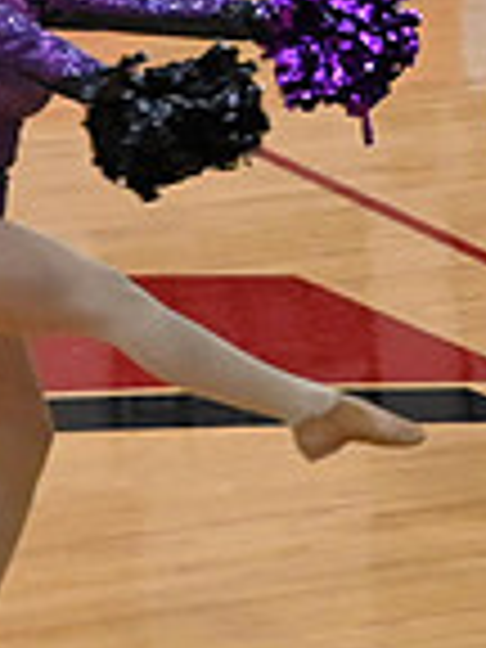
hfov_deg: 3.6
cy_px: 92
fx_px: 7600
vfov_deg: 4.9
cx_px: 1269
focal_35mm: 406
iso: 6400
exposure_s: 1/400
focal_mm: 70
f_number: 4
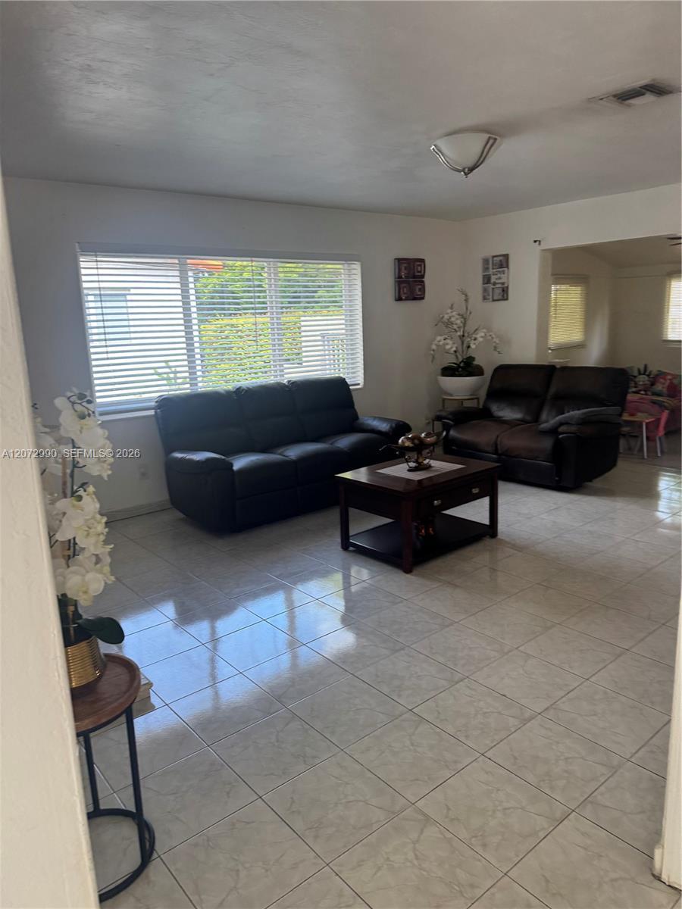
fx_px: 630
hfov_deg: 56.8
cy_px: 454
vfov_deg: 71.6
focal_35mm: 24
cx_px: 341
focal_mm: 6.76
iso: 160
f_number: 1.78
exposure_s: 1/120
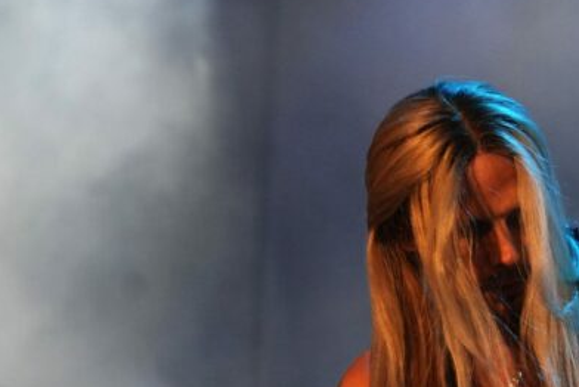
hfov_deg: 5.0
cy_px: 287
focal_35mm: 414
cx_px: 513
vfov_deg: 3.3
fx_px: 6663
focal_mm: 141
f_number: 5.6
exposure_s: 1/250
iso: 1600
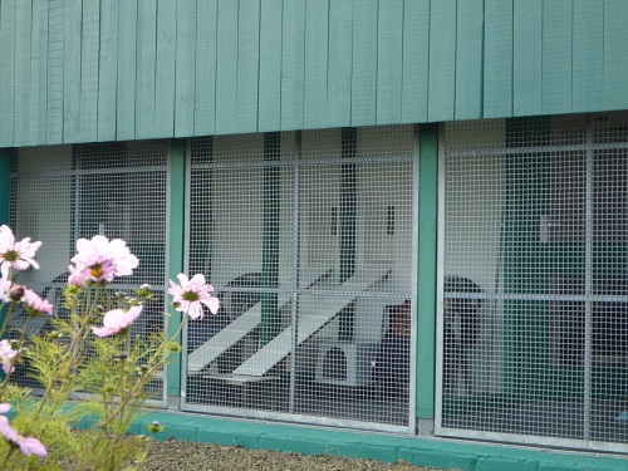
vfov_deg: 18.2
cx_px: 314
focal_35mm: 81
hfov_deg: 24.1
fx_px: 1469
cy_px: 236
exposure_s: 1/100
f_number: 5.6
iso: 100
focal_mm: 14.2
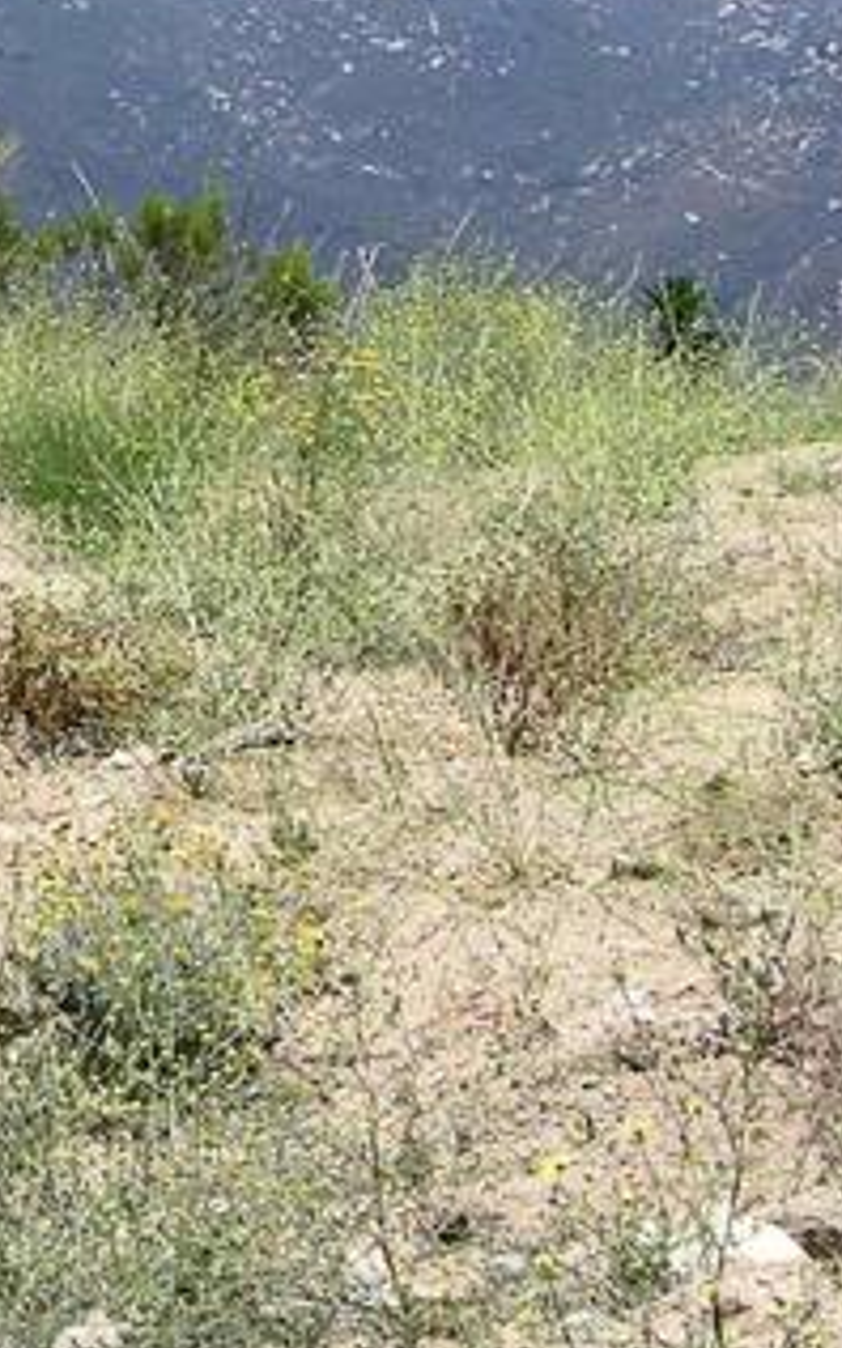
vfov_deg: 17.3
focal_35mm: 120
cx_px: -302
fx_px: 4408
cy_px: 349
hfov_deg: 10.6
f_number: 8
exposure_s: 1/176
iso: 50
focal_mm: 8.9
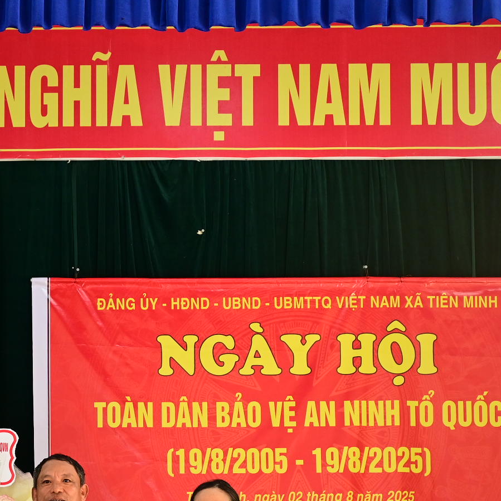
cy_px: 519
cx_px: -147
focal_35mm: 120
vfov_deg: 14.3
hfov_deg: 14.0
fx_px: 1965
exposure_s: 1/100
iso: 1250
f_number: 5.6
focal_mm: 42
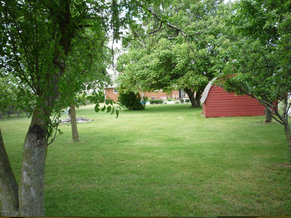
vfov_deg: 44.2
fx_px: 269
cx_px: 146
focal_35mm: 32
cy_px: 109
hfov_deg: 56.8
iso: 100
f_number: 3.5
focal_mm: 5.2
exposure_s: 1/100
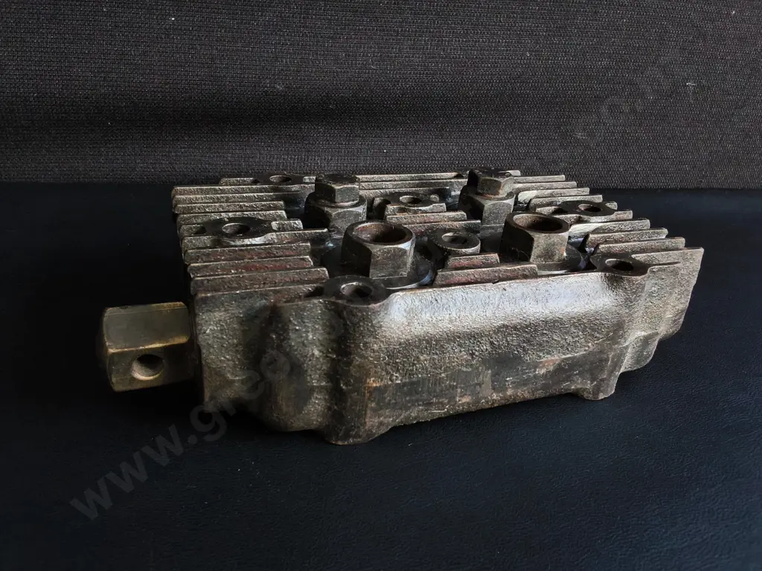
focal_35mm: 27
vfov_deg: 51.4
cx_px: 381
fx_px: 594
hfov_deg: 65.3
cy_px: 286
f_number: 2
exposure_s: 1/100
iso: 160
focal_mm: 2.87
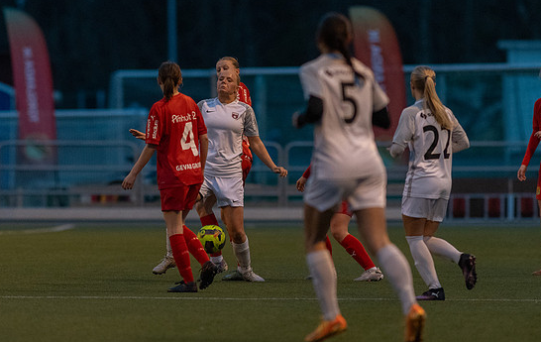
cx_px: 226
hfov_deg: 3.7
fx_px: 8341
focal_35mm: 564
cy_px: 127
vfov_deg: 2.3
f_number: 3.2
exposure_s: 1/800
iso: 3200
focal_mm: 300
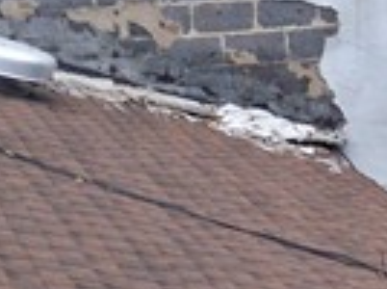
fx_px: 2332
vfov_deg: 7.1
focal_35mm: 209
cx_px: 630
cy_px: 147
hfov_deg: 9.2
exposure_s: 1/125
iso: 64
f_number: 3.1
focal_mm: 6.3
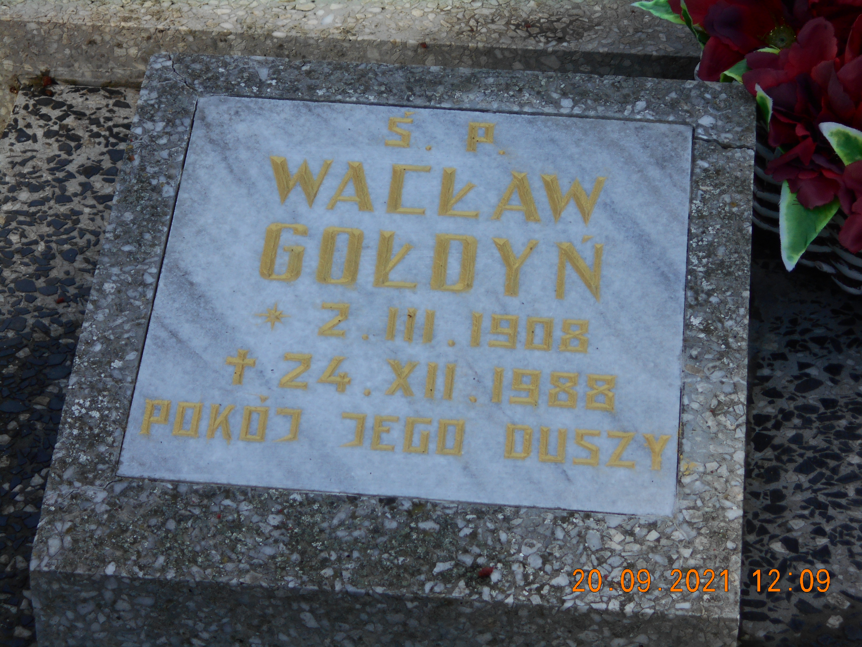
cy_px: 324
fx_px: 2814
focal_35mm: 113
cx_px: 431
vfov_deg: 13.1
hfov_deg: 17.4
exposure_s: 1/160
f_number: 6
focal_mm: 20.1
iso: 80
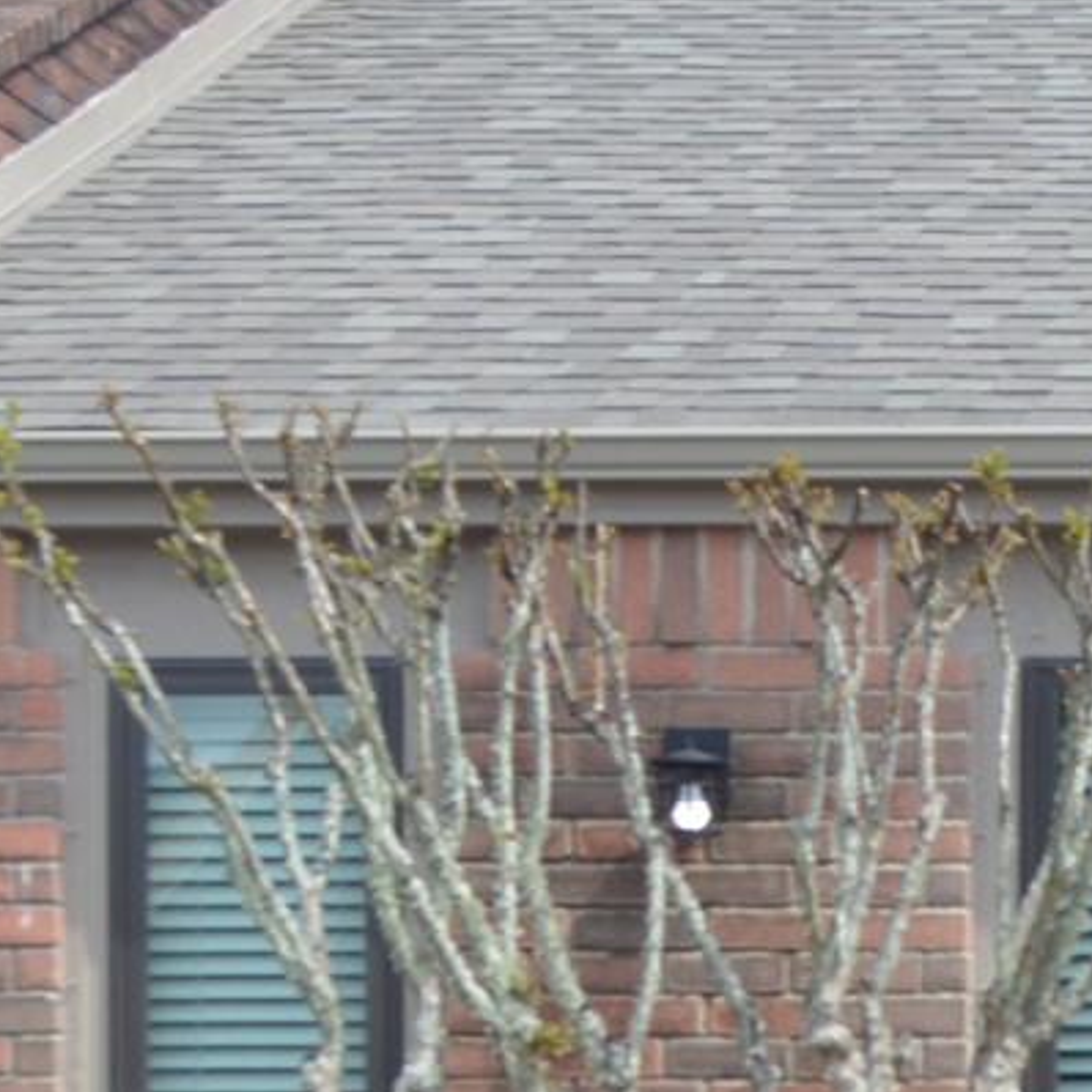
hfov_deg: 11.0
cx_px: 1601
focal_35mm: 153
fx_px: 5461
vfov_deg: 11.0
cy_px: 1643
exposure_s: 1/200
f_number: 7.1
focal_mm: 22
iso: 100
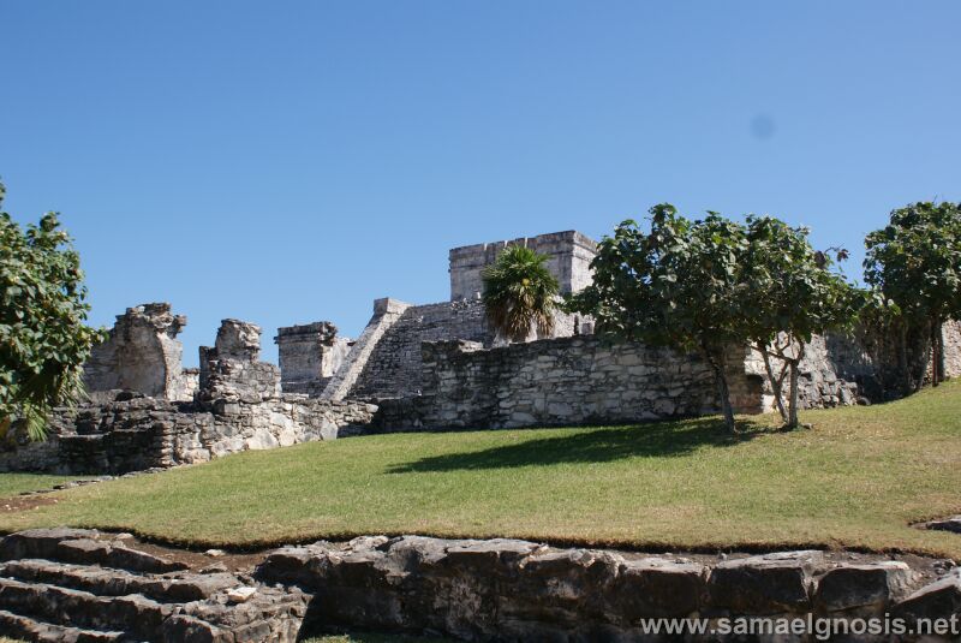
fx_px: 1042
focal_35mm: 39
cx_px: 480
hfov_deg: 49.5
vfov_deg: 34.3
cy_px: 322
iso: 100
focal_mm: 26
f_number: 5.6
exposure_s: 1/500
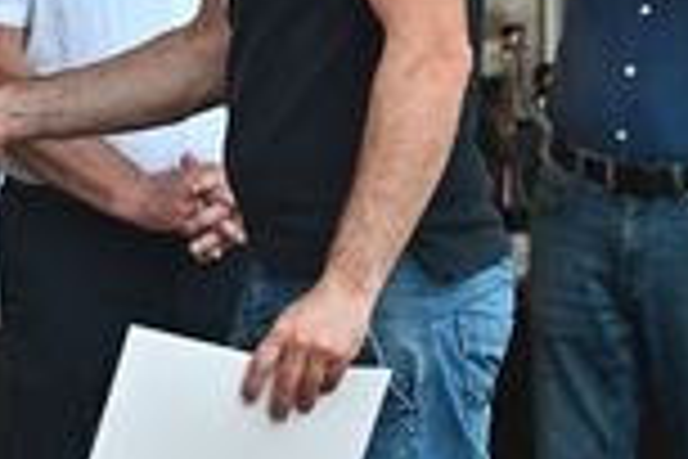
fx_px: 4835
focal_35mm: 253
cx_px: -112
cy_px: 99
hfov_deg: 8.1
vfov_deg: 5.4
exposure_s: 1/320
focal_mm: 86
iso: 1000
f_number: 3.2
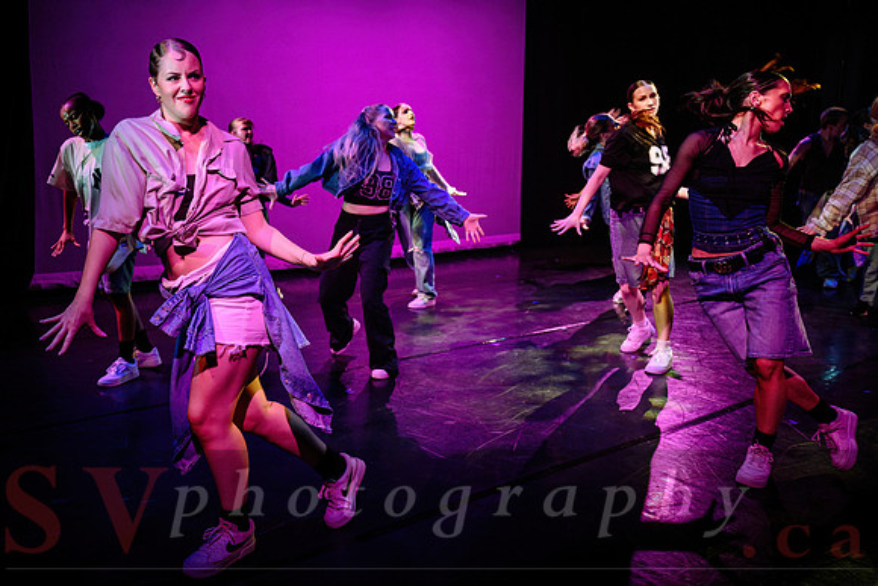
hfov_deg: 61.4
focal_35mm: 30
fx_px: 727
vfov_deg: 43.9
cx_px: 333
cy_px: 279
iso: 2000
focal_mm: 24
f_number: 2.8
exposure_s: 1/300
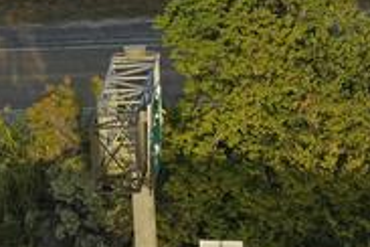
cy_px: 323
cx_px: 210
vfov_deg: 0.8
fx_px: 17296
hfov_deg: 1.2
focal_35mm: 1683
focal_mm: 400
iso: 640
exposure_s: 1/2500
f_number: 4.5
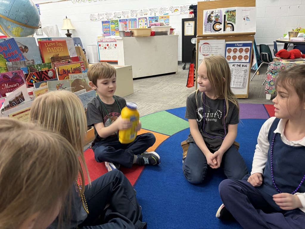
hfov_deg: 67.3
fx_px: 229
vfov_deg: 53.1
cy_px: 114
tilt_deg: -19.3
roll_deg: +1.5
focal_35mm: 26
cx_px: 152
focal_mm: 5.96
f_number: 1.6
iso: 160
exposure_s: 1/60
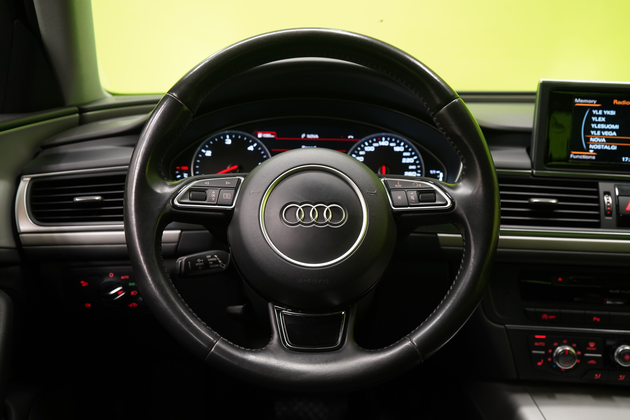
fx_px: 665
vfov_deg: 35.1
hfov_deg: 50.7
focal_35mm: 38
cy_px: 210
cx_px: 315
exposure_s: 1/25
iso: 1250
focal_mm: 38
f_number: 5.6
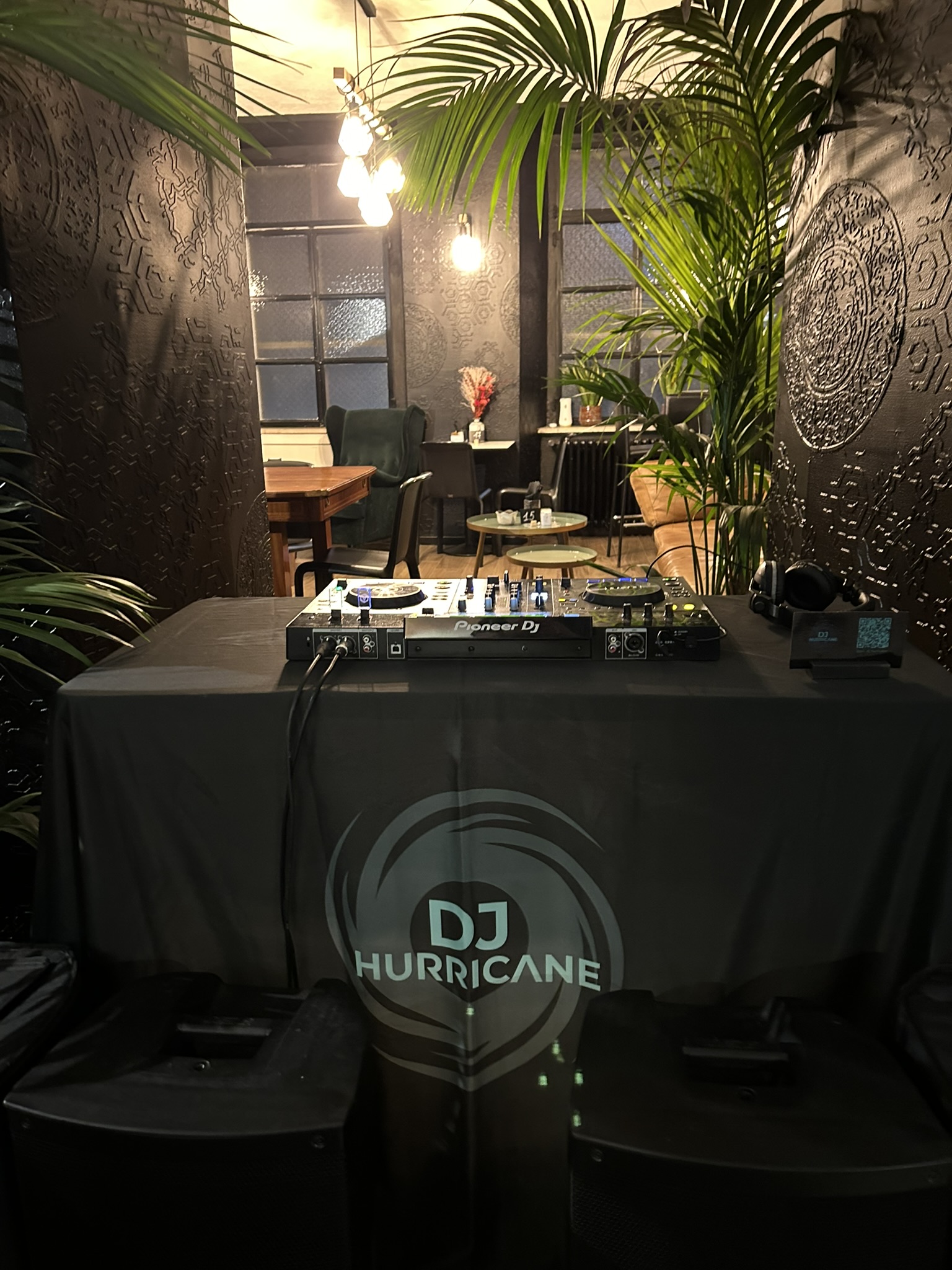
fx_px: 953
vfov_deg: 67.3
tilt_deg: -15.2
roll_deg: +0.7
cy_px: 635
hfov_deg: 53.1
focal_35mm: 26
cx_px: 476
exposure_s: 1/17
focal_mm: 5.7
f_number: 1.5
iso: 1600
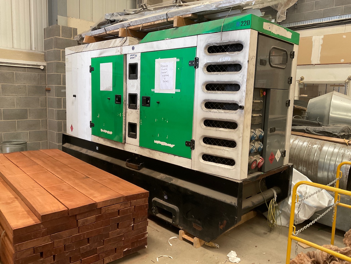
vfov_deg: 48.2
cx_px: 176
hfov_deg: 61.7
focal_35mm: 29
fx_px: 294
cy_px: 132
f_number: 1.8
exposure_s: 1/60
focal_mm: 3
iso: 100
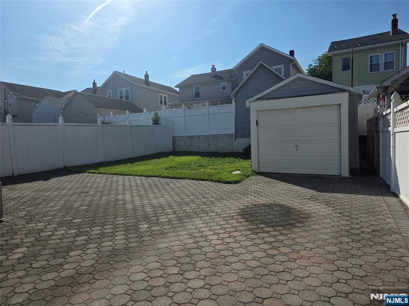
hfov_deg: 73.9
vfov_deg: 58.9
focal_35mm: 23
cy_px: 153
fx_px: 272
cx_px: 204
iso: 50
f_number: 1.7
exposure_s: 1/7944
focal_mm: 6.3
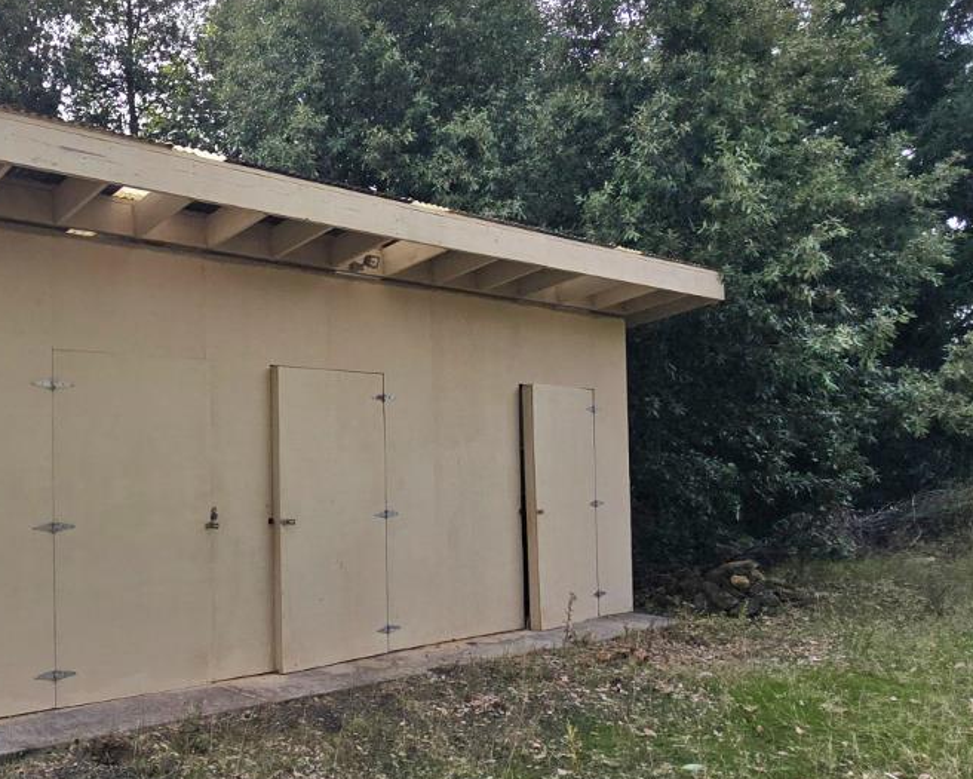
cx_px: 144
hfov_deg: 54.6
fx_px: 835
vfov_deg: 49.8
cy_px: 444
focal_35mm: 29
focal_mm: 2.2
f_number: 2.2
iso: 50
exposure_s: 1/2000
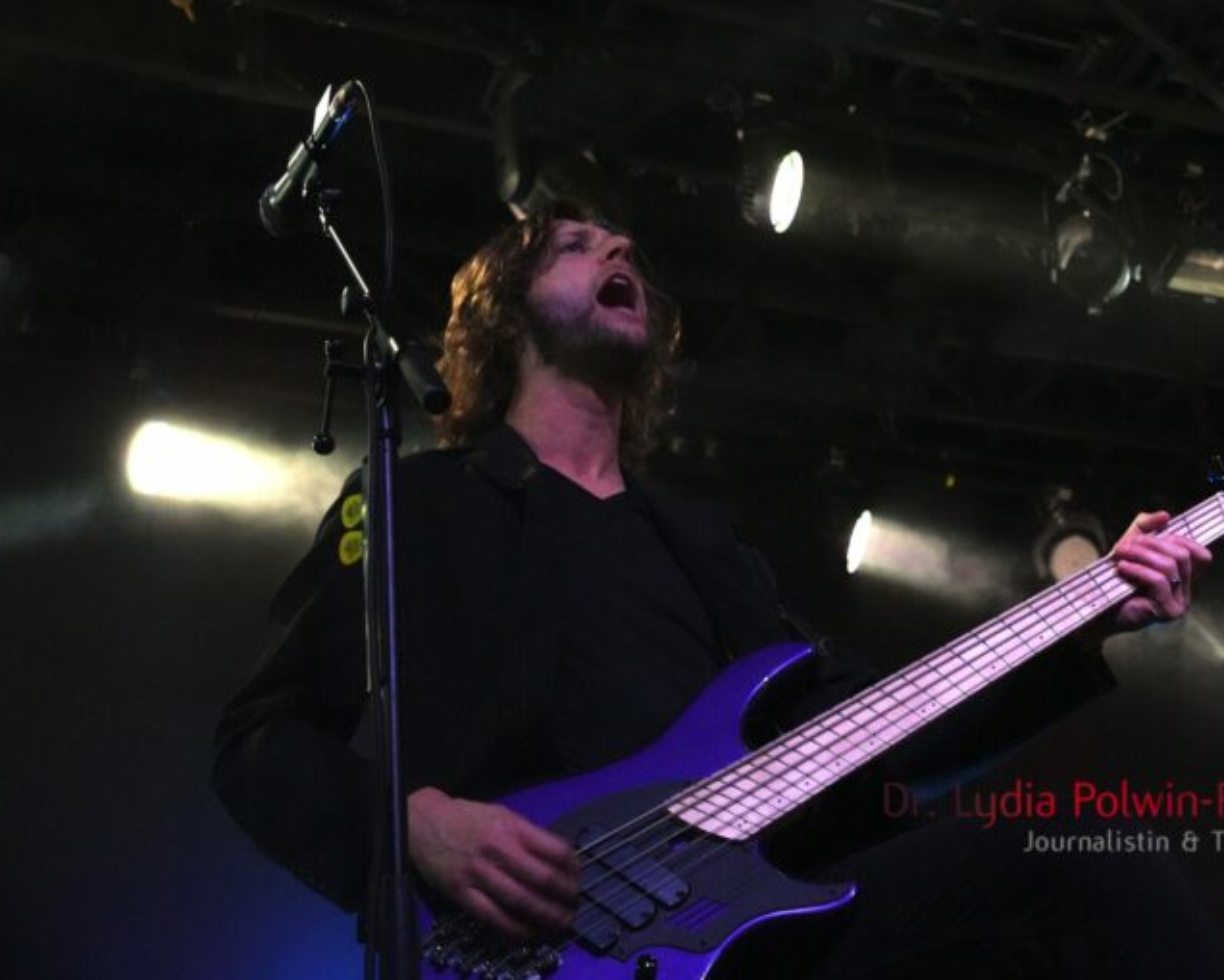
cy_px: 489
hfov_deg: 36.6
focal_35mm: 51
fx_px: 1848
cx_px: 714
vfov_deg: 29.7
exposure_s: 1/60
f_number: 4
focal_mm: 30
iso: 4000
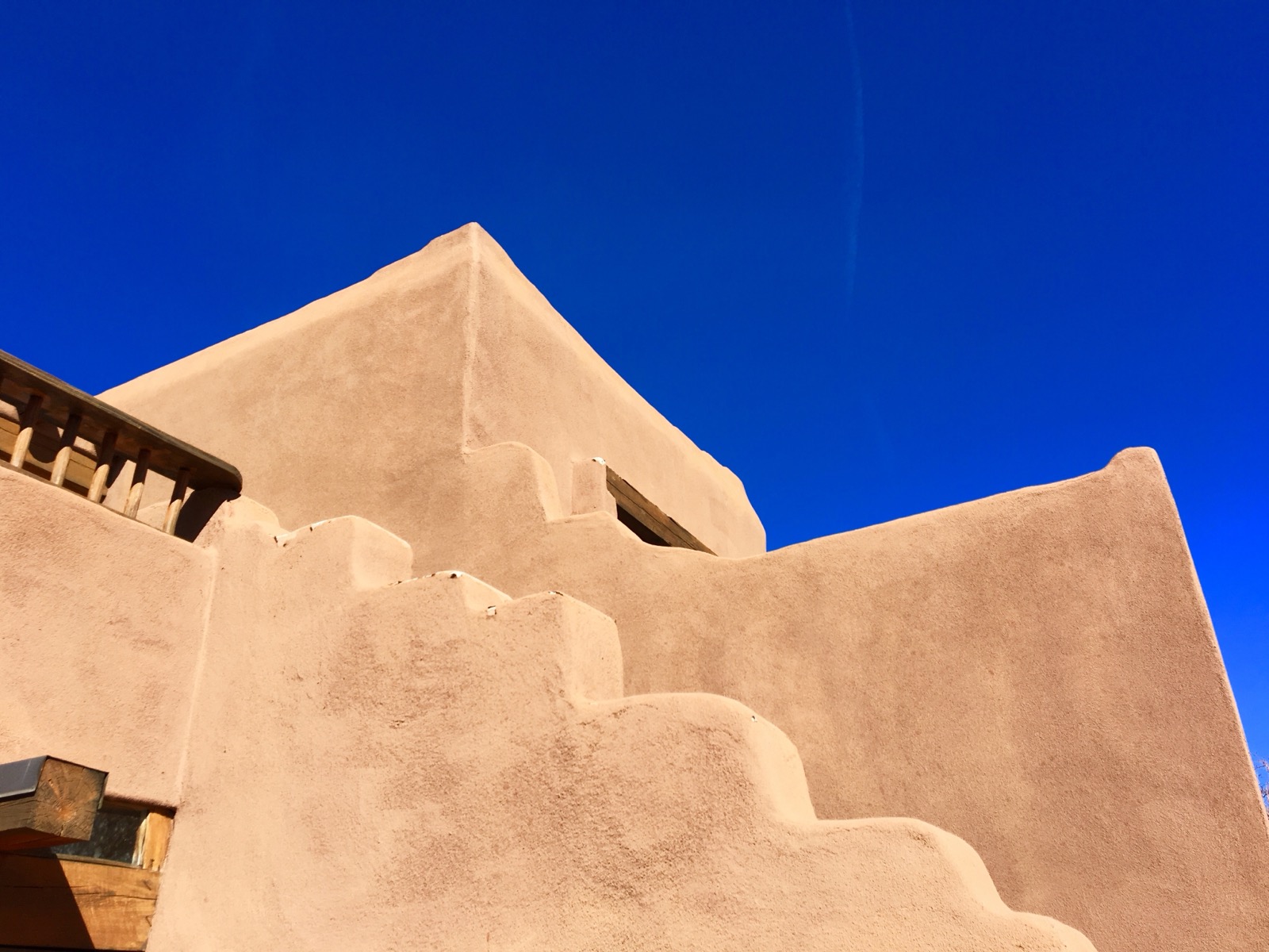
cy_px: 476
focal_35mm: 29
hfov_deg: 61.7
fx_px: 1063
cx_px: 634
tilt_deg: +29.0
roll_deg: +1.6
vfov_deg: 48.2
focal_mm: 4.15
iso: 25
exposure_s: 1/1166
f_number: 2.2
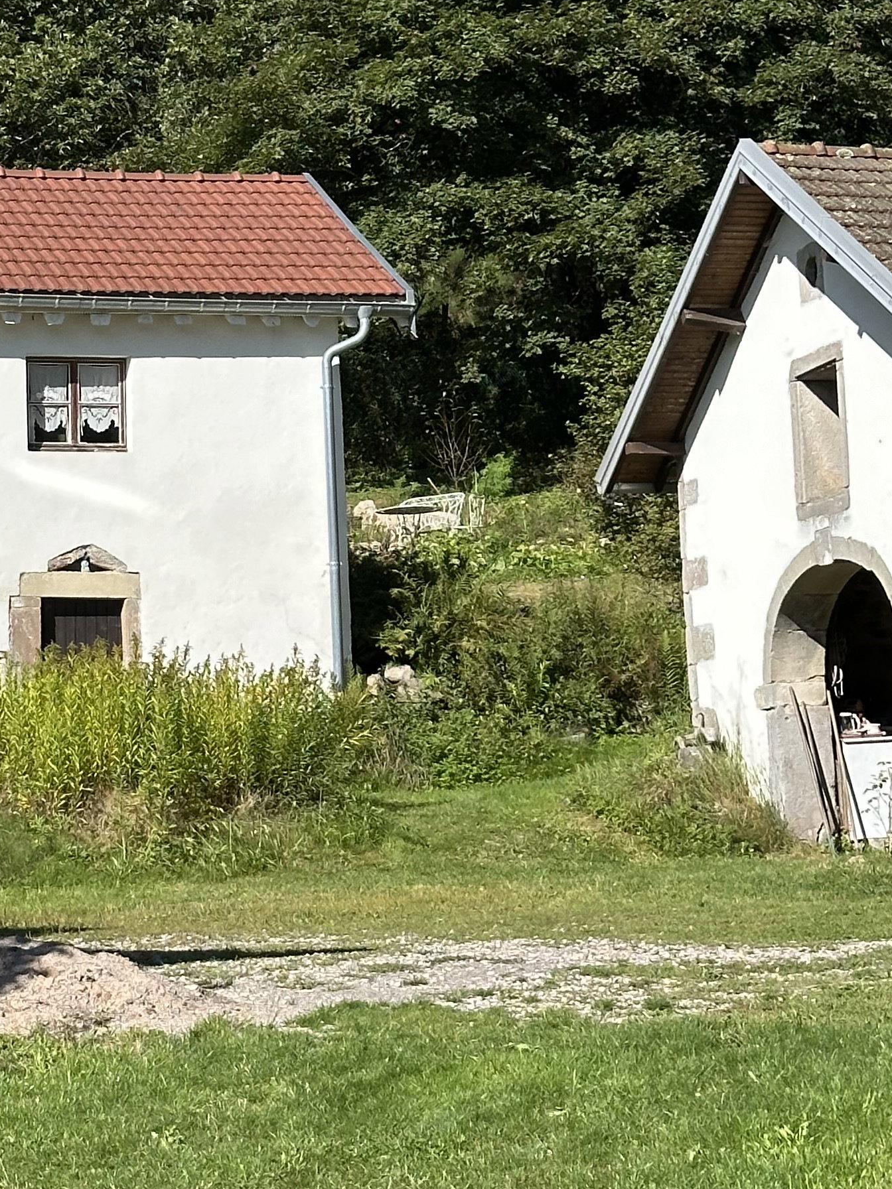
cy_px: 394
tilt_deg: +10.8
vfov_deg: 18.2
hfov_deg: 13.6
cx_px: 180
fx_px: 3711
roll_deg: +1.7
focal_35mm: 108
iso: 64
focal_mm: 6.86
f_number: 1.78
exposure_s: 1/3155
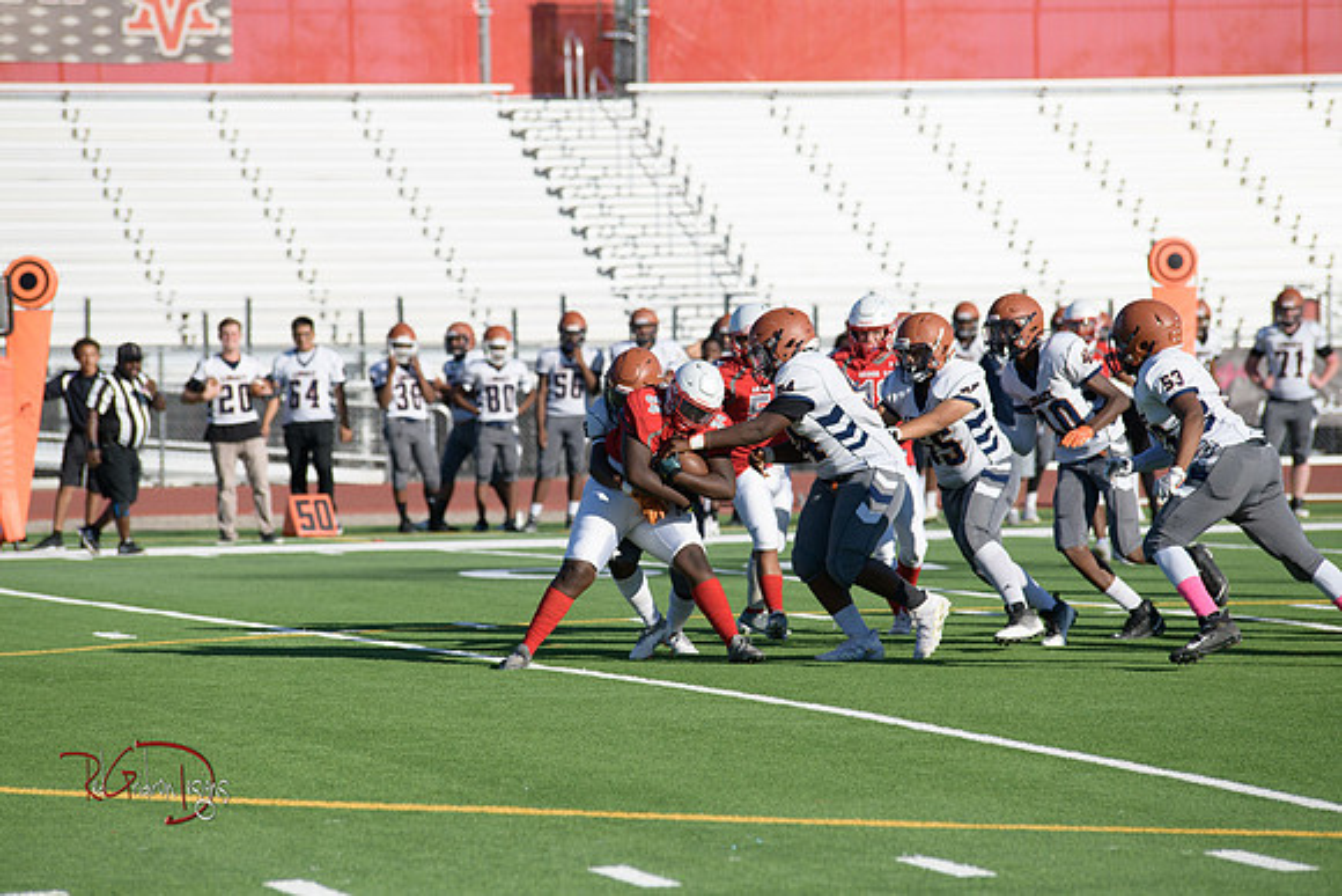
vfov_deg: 6.9
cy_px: 448
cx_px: 671
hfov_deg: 10.3
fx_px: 7457
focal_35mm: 200
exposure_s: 1/5000
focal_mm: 200
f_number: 5
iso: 500
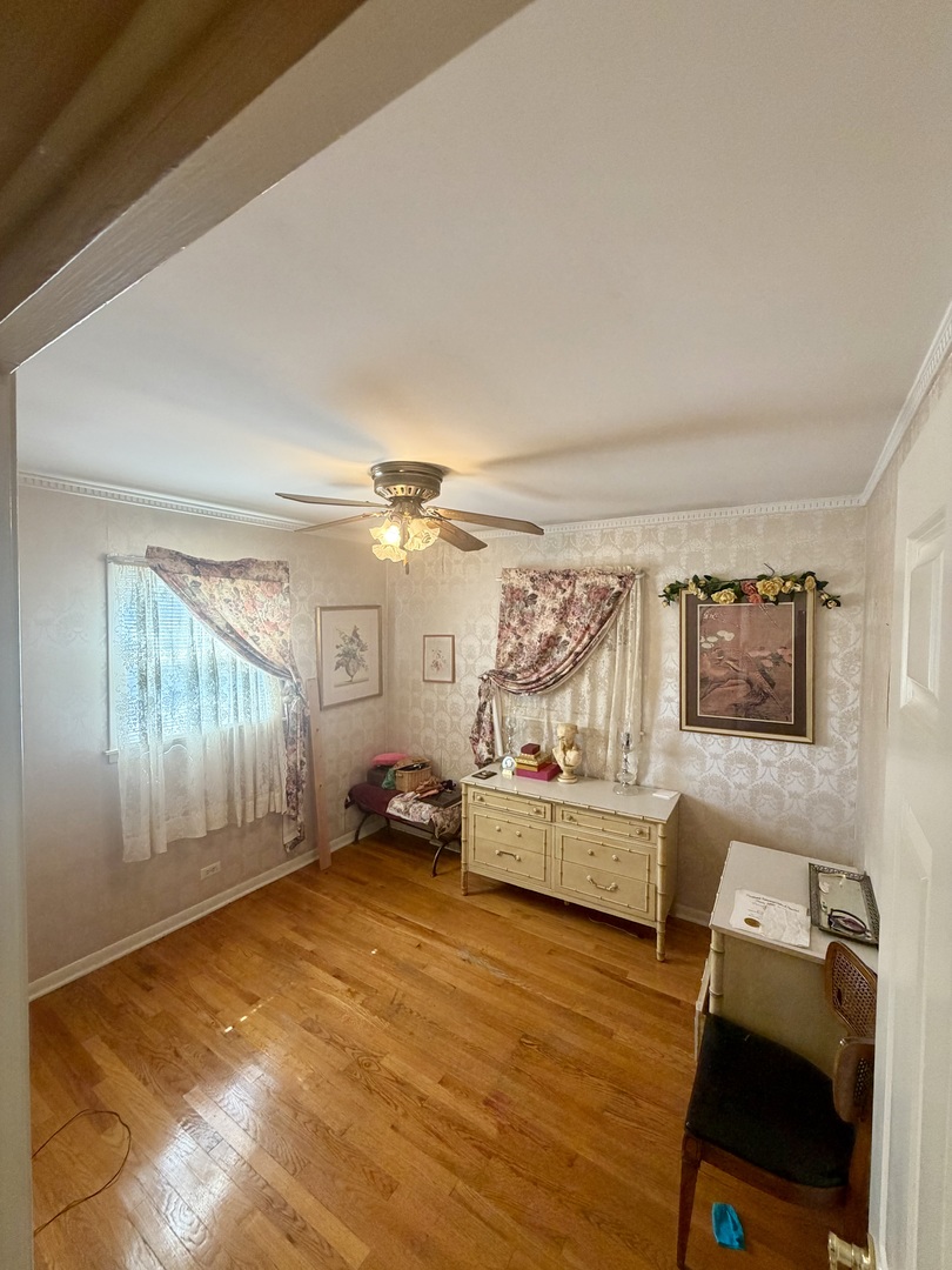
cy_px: 635
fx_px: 513
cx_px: 476
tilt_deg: -1.4
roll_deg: -0.1
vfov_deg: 102.1
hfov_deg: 85.7
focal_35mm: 14
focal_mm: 2.22
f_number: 2.2
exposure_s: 1/60
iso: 200
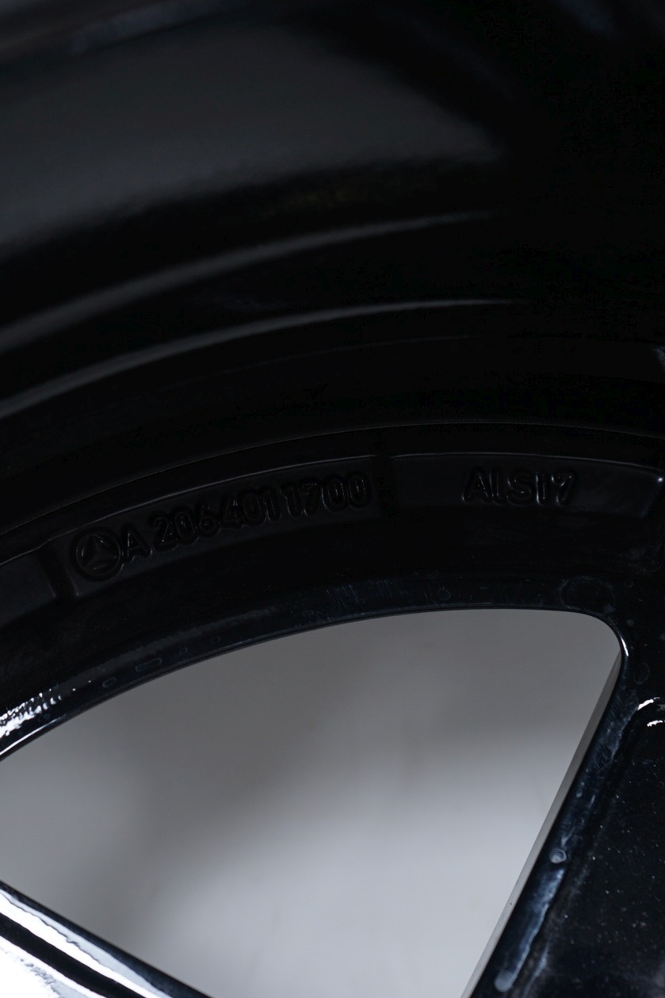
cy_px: 505
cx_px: 241
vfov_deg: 31.4
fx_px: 1774
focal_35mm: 64
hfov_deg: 21.2
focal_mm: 42
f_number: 5.6
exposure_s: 1/125
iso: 250
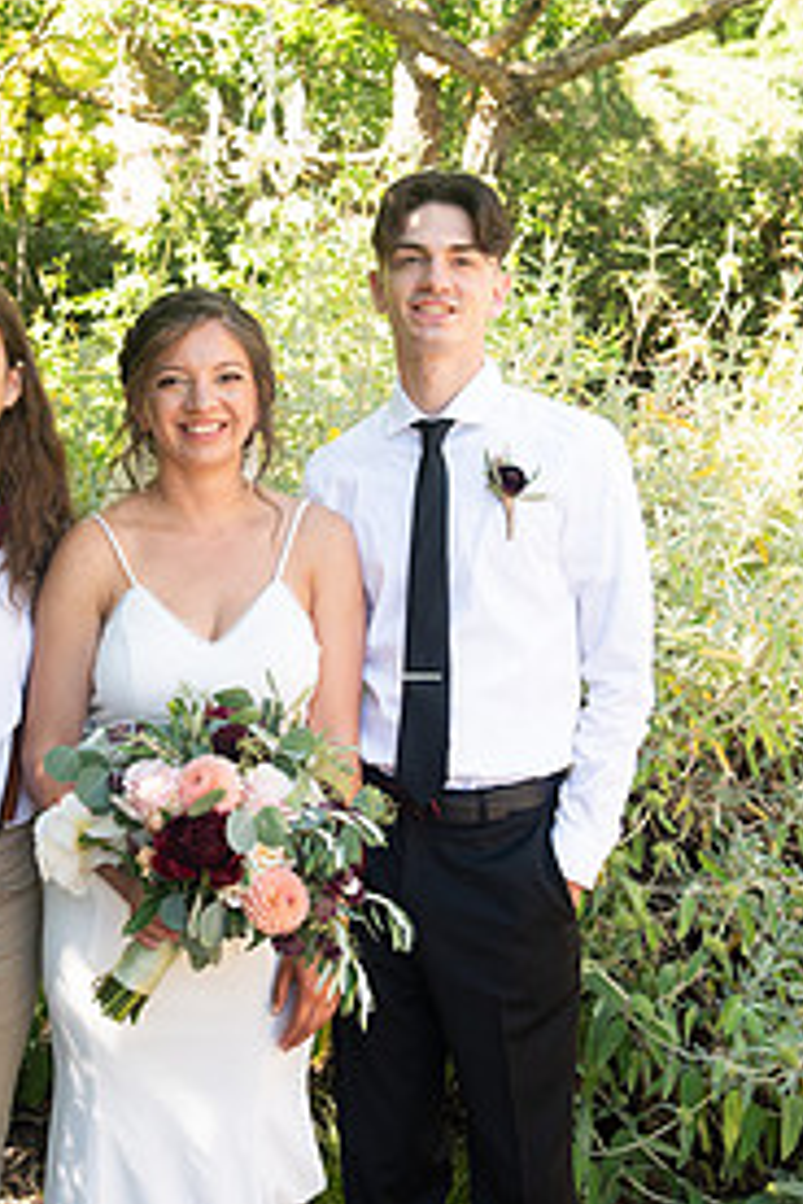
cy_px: 650
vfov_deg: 32.4
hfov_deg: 21.7
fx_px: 2074
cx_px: 209
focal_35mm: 62
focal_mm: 38
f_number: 4.5
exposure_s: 1/320
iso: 640
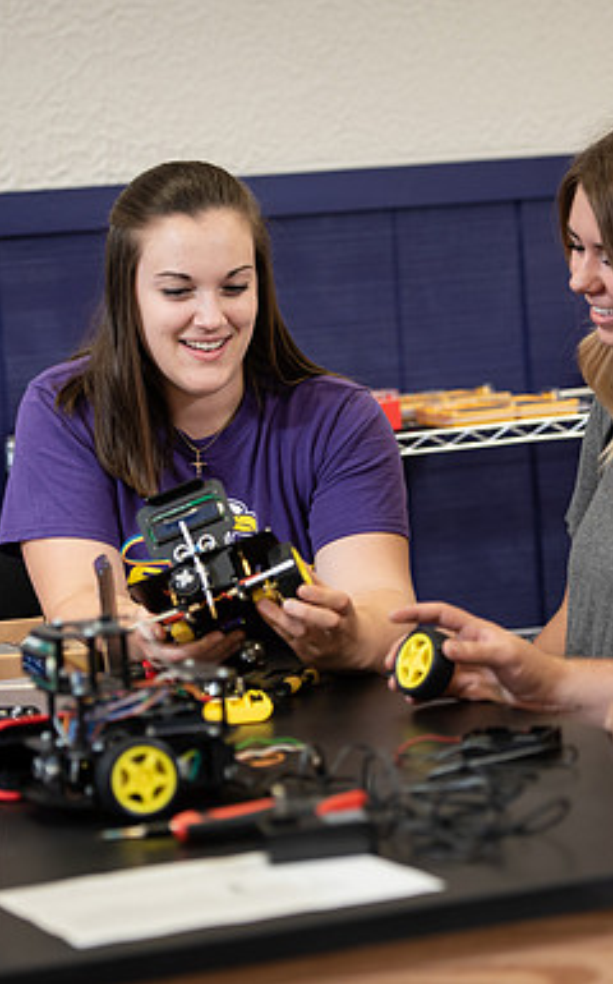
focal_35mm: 146
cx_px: 301
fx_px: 3910
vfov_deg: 14.3
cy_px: 492
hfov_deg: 9.0
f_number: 3.2
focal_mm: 95
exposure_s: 1/200
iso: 640
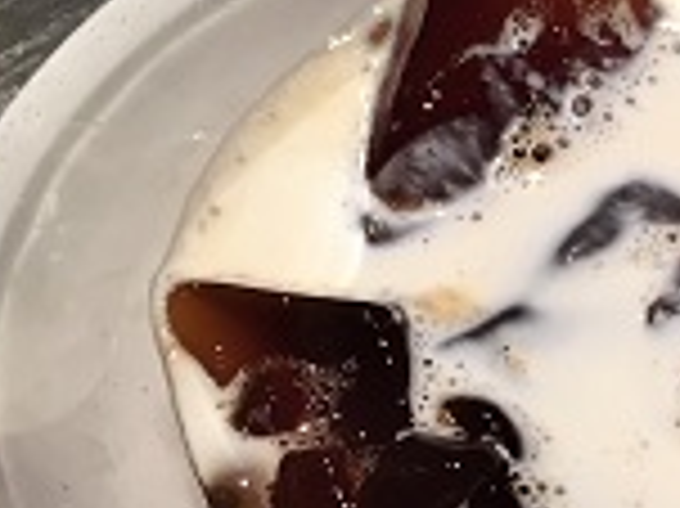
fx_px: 1511
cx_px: 689
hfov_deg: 24.2
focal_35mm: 77
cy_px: 364
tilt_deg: -60.1
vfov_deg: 19.0
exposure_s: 1/30
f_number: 2.2
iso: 32
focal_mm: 4.15
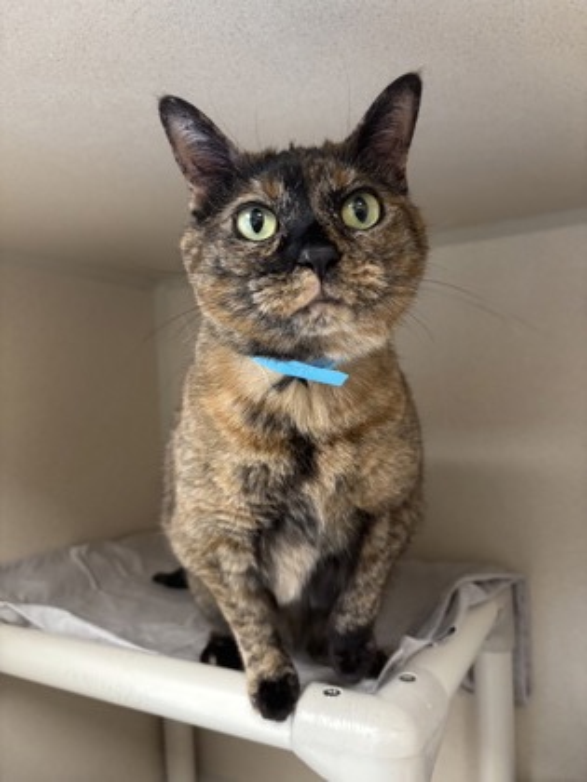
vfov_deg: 67.3
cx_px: 294
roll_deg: +0.7
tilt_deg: -0.1
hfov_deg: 53.1
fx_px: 588
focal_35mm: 26
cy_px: 391
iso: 250
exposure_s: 1/60
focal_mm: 5.96
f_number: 1.6
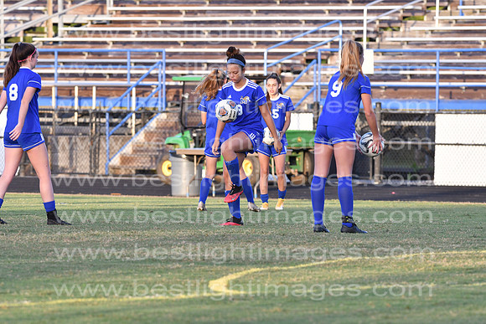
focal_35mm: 450
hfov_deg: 4.6
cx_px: 243
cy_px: 162
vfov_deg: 3.1
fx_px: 6076
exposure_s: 1/640
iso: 800
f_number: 5.6
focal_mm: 300
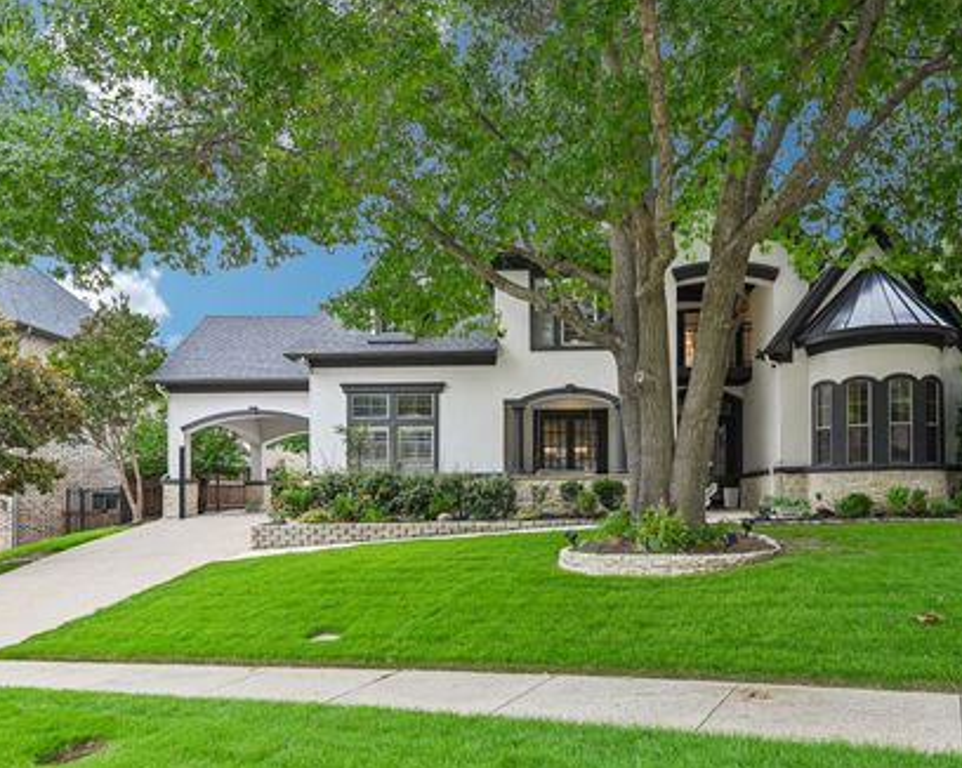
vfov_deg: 60.8
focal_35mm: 23
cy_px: 383
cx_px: 571
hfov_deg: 72.0
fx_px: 655
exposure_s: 1/200
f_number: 8
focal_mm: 20
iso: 400
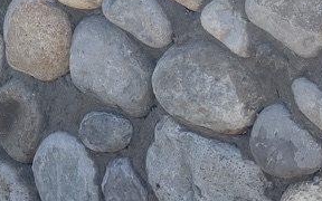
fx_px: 860
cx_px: 32
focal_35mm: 98
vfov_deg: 13.2
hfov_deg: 20.8
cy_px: 23
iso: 25
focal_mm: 4.25
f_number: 1.8
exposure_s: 1/835
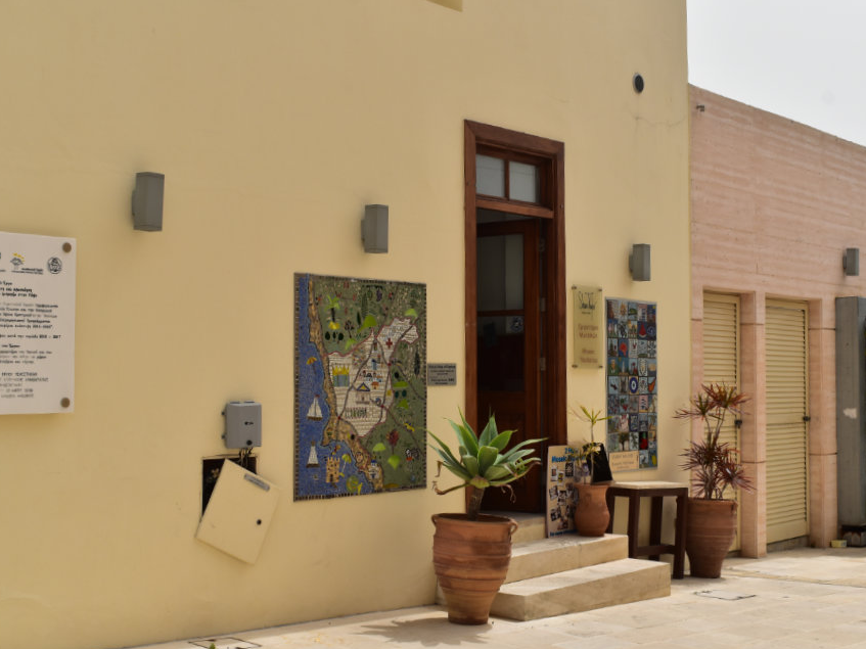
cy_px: 322
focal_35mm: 51
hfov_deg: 37.7
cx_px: 475
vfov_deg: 28.8
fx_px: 1265
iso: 250
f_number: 11
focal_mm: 29
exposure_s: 1/500
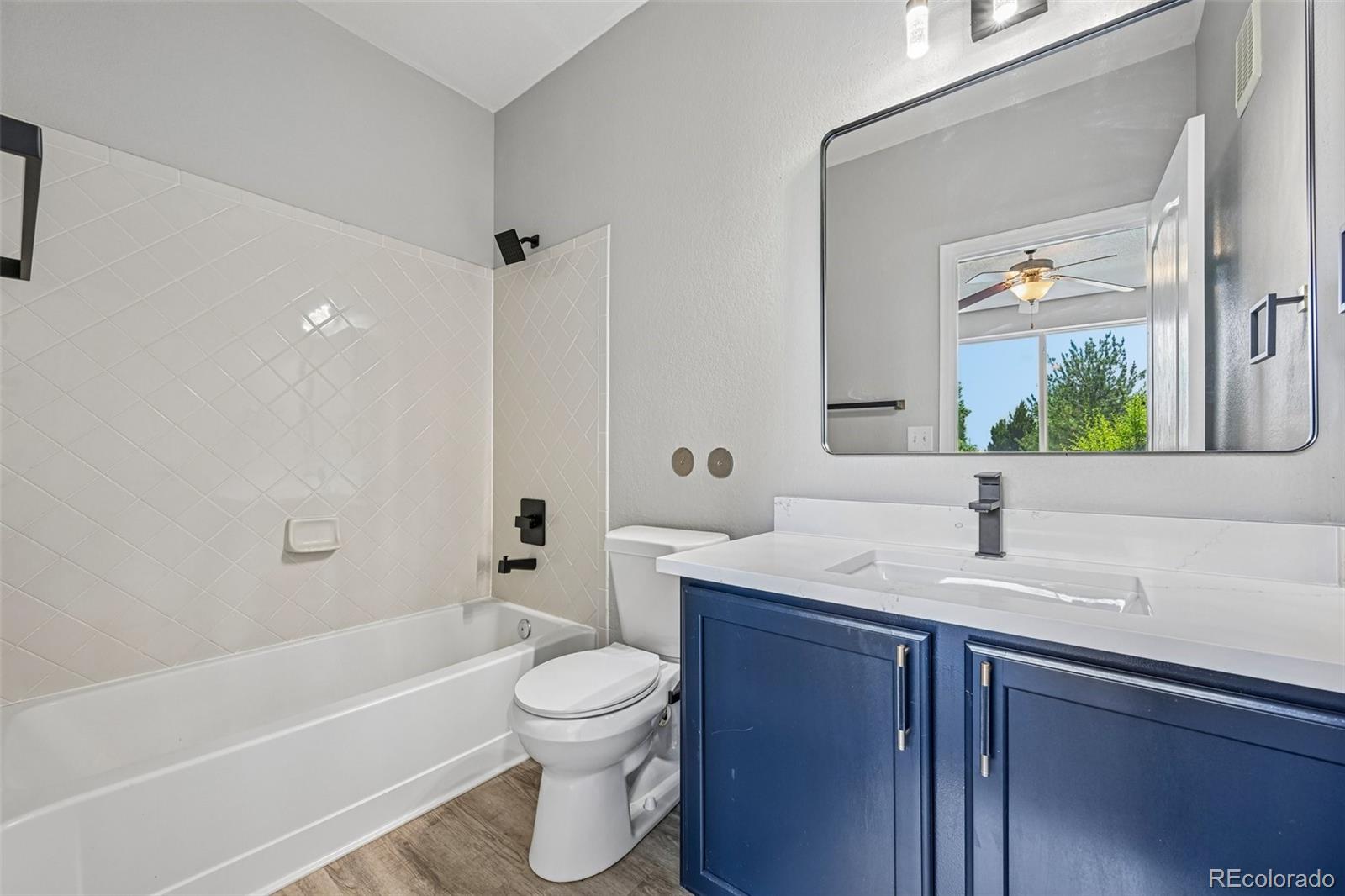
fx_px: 523
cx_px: 672
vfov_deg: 81.2
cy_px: 448
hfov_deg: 104.3
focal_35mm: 14
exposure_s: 1/8
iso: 400
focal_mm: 14
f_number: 10
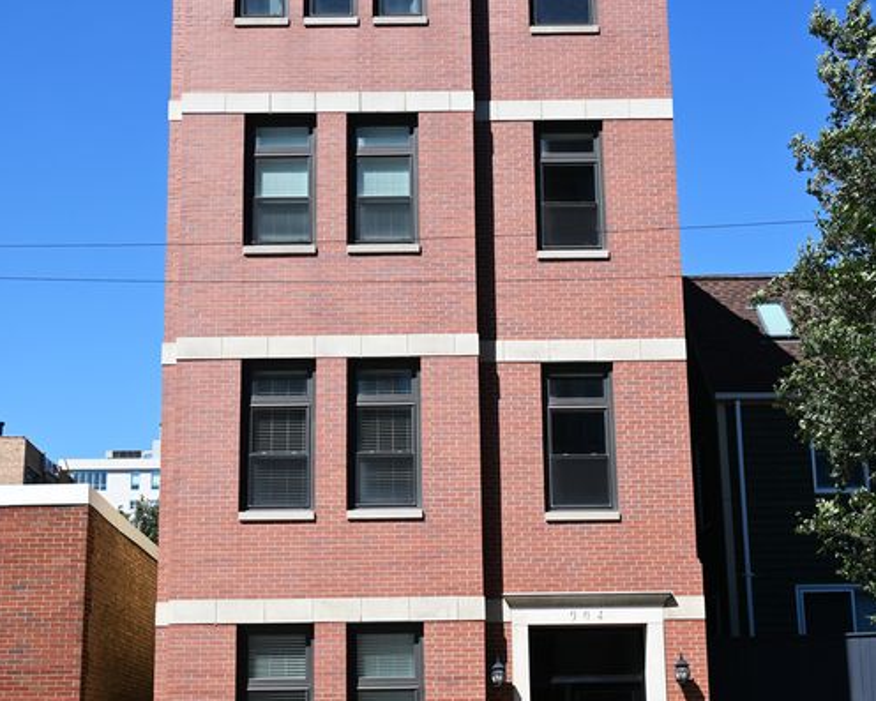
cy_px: 435
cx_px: 436
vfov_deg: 28.0
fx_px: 1400
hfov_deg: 34.7
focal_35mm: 54
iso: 100
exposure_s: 1/400
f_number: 7.1
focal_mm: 38
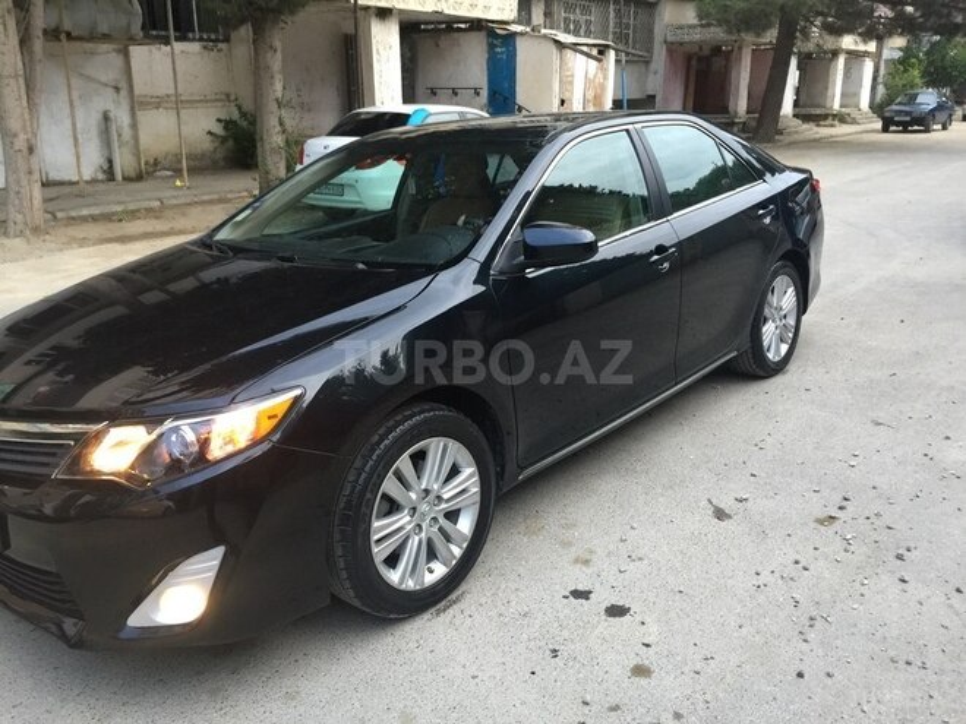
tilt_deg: -17.0
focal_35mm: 29
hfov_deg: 61.7
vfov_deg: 48.2
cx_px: 483
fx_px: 809
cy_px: 362
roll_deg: +0.6
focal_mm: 4.15
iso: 100
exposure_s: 1/17
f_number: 2.2
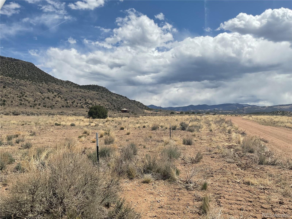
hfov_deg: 61.7
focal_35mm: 29
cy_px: 110
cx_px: 146
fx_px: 245
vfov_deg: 48.2
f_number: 1.8
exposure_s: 1/3534
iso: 16
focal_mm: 3
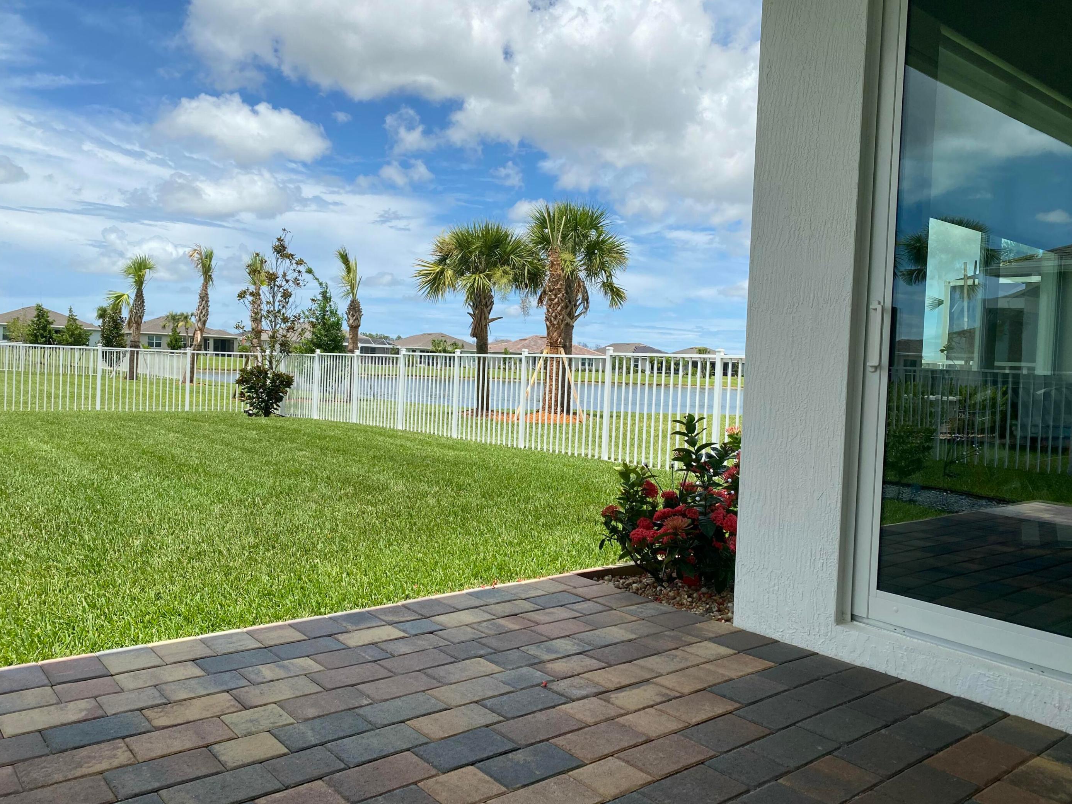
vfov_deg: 51.4
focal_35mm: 27
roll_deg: -2.7
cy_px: 393
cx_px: 541
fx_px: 836
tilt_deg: -0.7
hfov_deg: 65.3
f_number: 1.8
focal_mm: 4.25
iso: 32
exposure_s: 1/3984
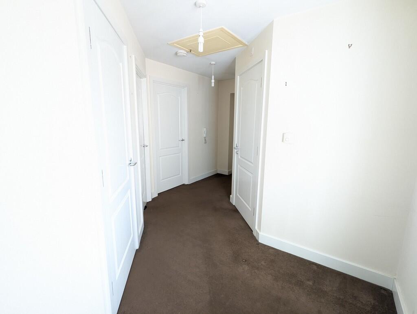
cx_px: 208
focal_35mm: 16
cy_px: 157
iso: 165
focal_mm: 2.35
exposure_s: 1/30
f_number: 2.2
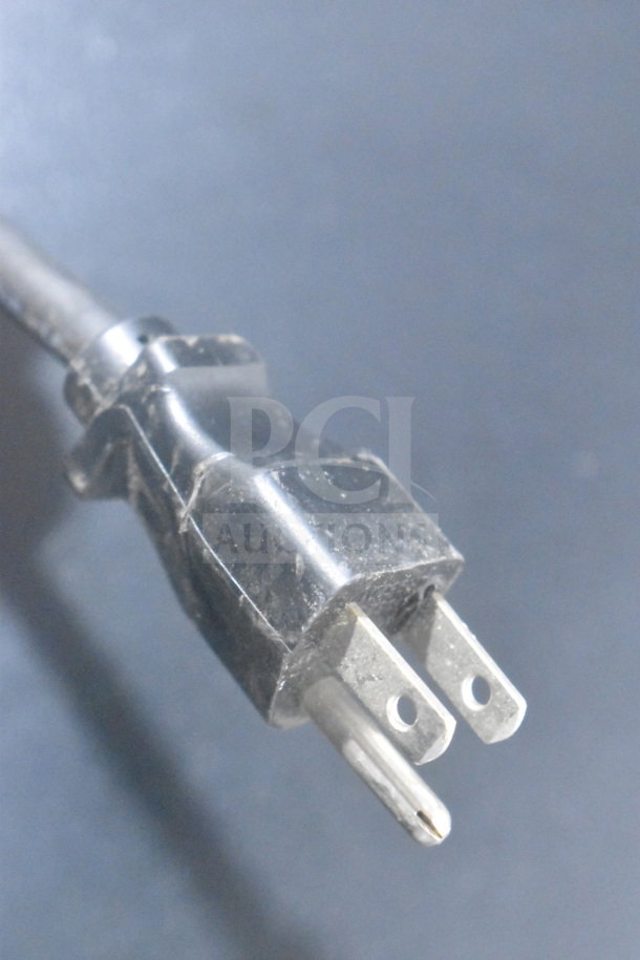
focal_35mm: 82
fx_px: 2200
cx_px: 320
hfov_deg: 16.6
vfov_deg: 24.6
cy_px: 480
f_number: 5.6
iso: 16000
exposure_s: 1/100
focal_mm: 55
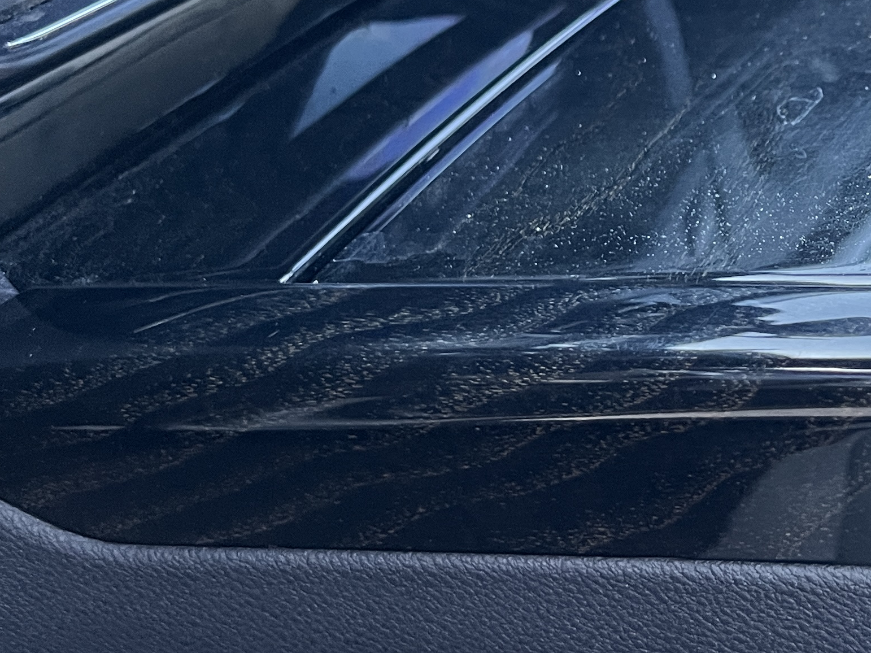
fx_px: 1711
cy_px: 204
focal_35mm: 68
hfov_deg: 26.4
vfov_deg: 21.5
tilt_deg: -31.2
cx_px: 946
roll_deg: +5.6
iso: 250
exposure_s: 1/60
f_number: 1.5
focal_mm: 5.7
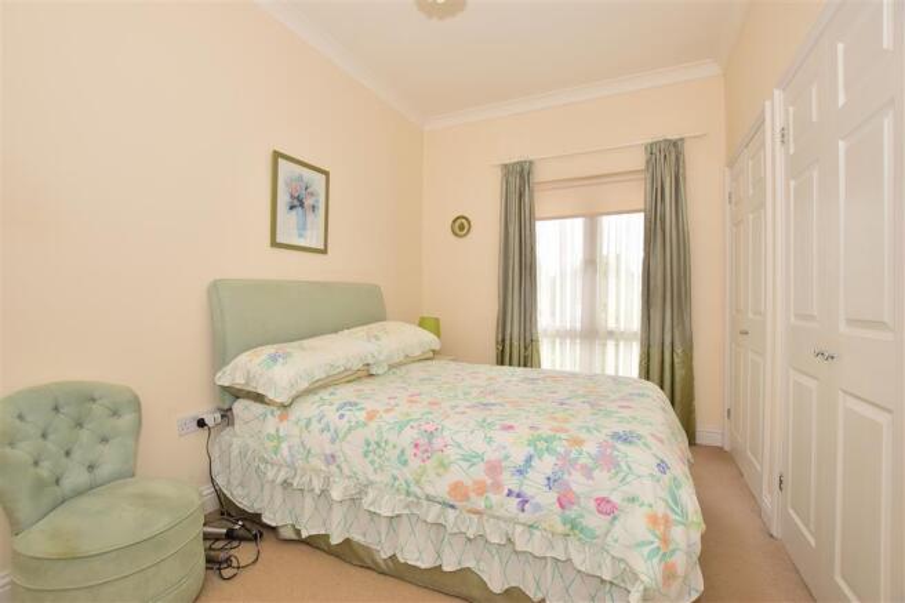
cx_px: 452
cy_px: 302
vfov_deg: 77.3
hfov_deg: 100.4
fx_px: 377
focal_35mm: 15
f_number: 6.3
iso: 400
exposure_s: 1/160
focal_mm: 10
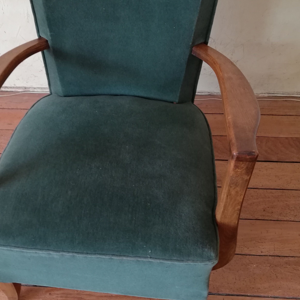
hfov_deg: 38.9
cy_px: 129
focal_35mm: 43
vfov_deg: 39.1
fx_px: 422
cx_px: 109
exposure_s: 1/33.3
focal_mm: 3.81
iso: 250
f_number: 2.2
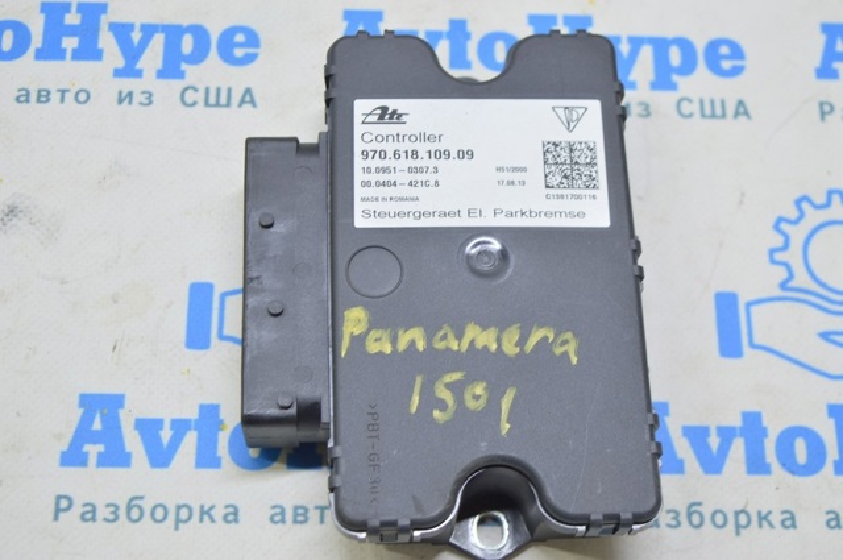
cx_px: 422
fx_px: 1403
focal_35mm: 60
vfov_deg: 22.6
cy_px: 280
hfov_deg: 33.4
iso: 400
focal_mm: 40
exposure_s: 1/20
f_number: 5.6
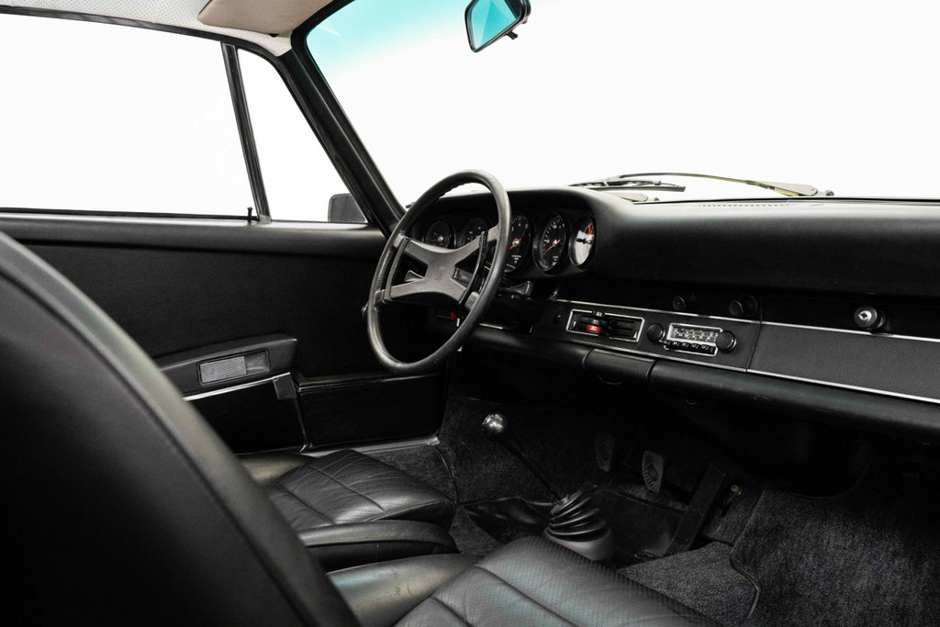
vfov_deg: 45.0
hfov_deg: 63.7
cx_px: 470
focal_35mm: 29
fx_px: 757
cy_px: 314
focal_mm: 29
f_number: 7.1
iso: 12800
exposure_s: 1/200
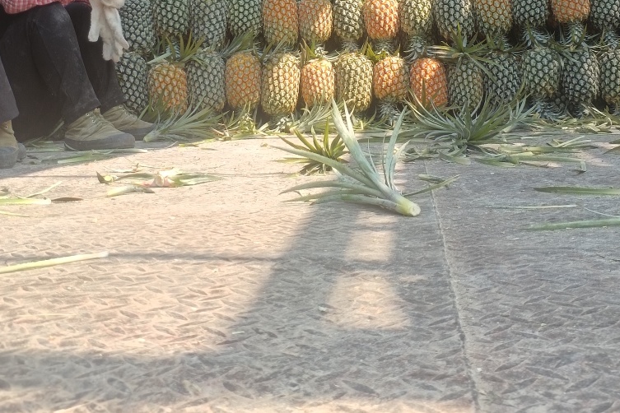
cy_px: -25
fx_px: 964
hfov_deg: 35.6
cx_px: 316
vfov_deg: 23.0
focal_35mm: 56
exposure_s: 1/143
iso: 100
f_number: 1.8
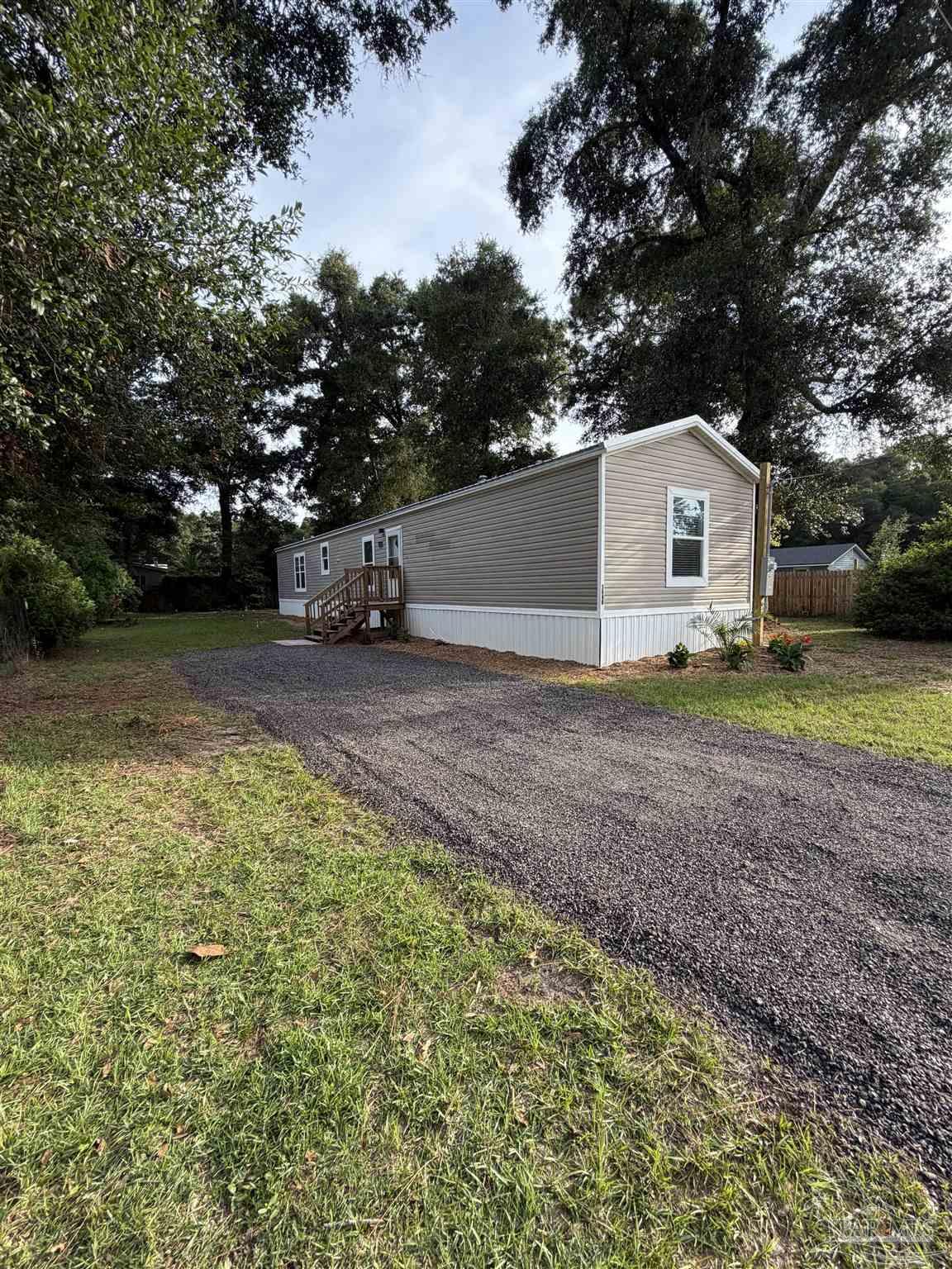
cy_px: 634
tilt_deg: -4.3
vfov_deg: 102.1
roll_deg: +0.9
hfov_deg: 85.7
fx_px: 513
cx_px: 476
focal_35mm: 14
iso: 50
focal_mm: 2.22
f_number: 2.2
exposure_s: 1/313
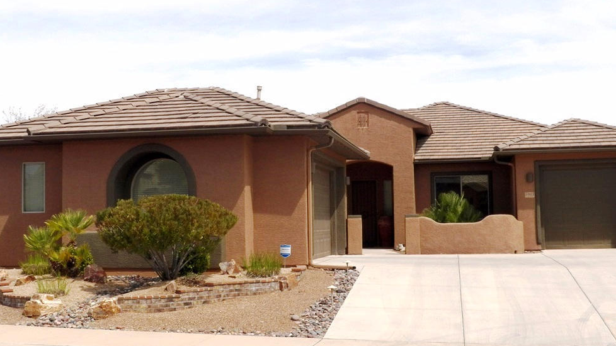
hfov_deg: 42.1
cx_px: 302
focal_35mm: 49
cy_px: 158
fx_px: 800
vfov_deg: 24.4
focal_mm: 7.9
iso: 125
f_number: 5
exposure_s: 1/1600
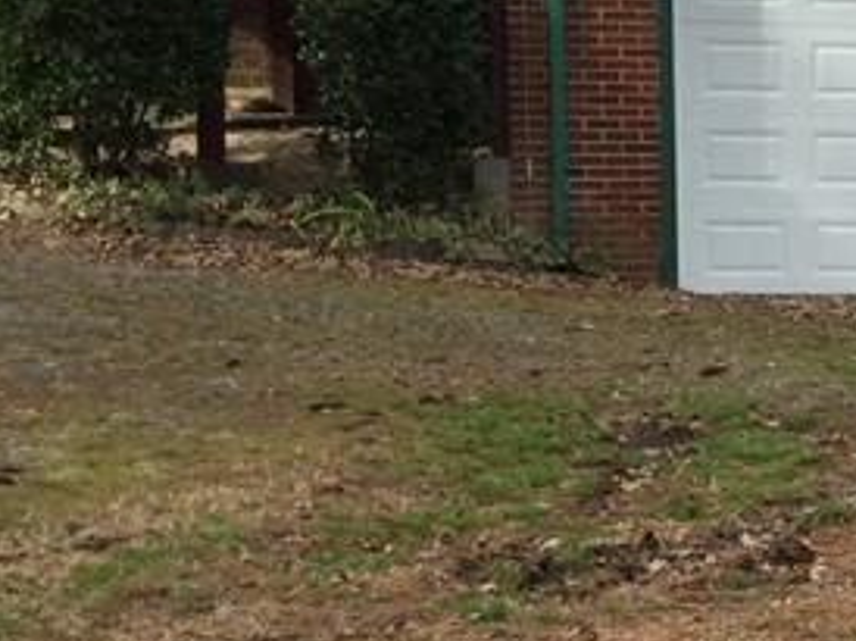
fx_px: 2866
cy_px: 363
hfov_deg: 15.5
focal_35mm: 116
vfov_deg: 12.7
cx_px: 1343
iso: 25
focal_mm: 3.3
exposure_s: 1/395
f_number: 2.4
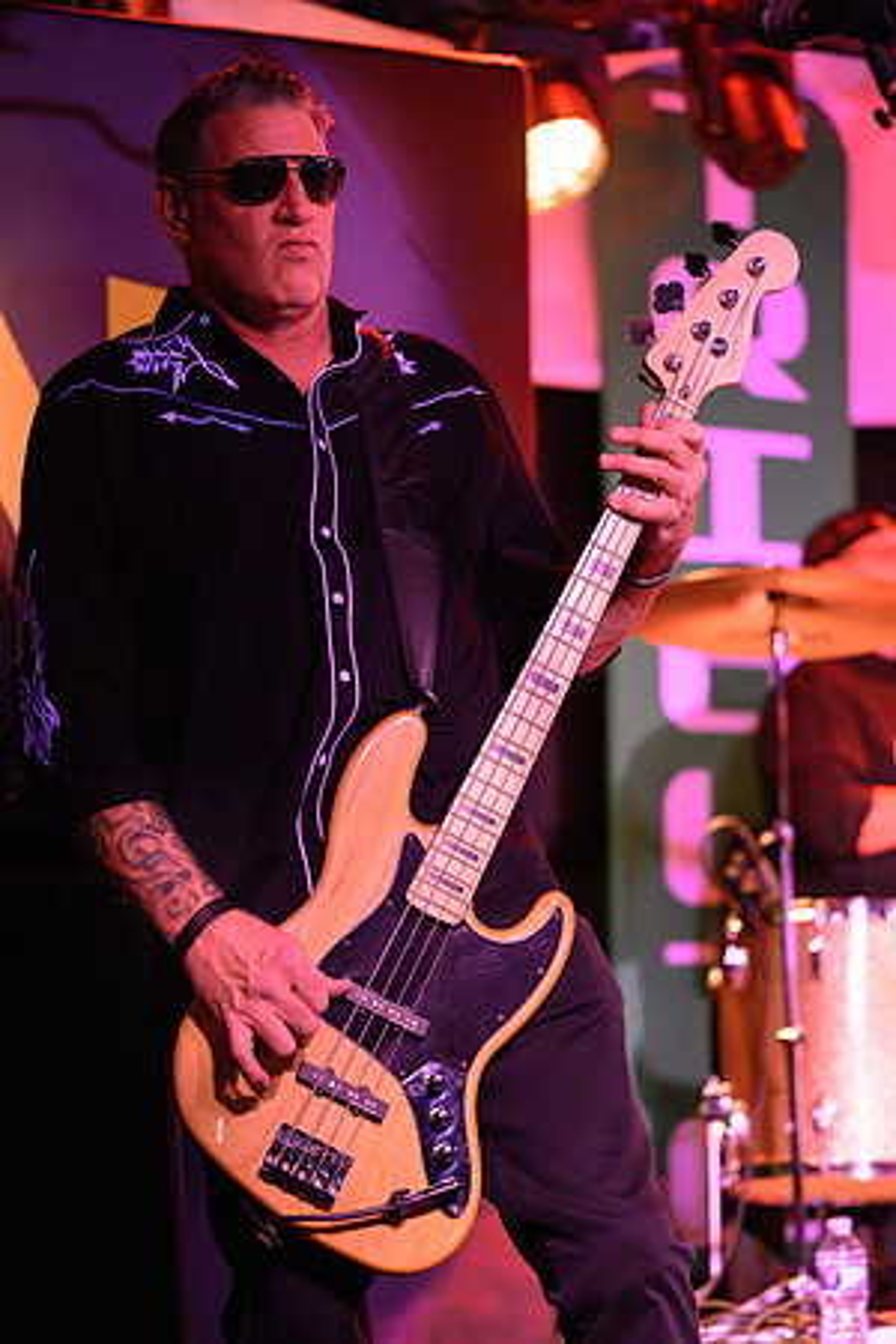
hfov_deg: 13.8
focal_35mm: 99
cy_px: 672
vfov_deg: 20.6
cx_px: 448
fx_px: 3696
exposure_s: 1/250
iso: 10000
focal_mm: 99
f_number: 2.8
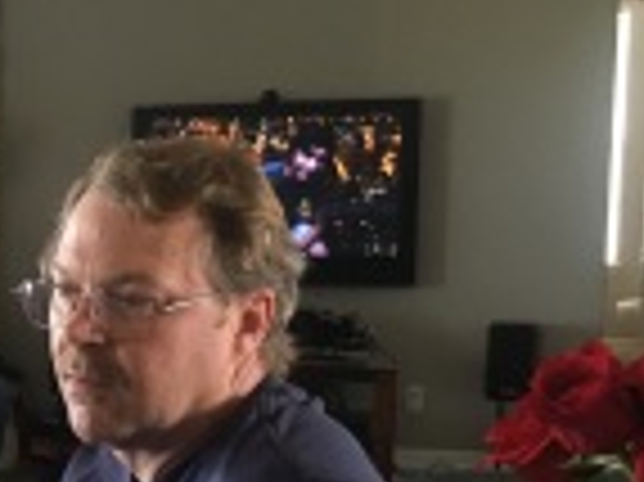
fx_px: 1376
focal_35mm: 74
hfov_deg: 24.5
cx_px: -72
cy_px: 360
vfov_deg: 19.7
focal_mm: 4.15
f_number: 2.2
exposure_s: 1/17
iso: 200
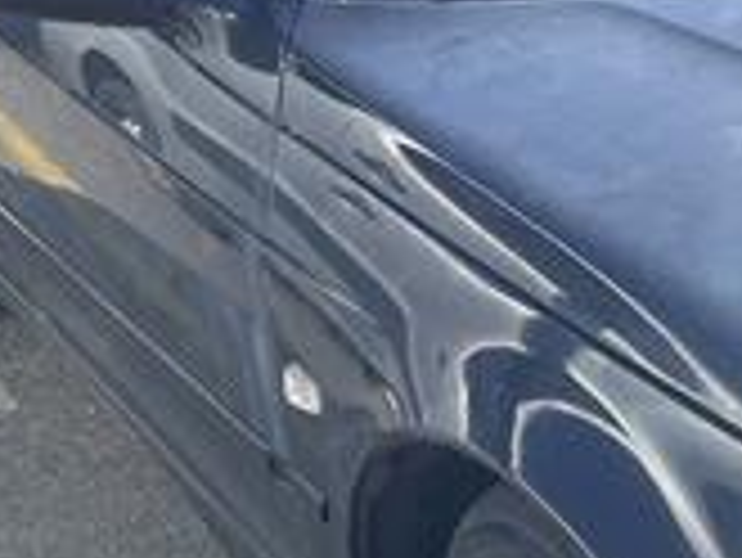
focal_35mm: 101
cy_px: 306
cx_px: 958
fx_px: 2167
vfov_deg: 14.7
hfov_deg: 18.2
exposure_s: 1/1171
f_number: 1.6
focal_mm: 4.2
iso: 32
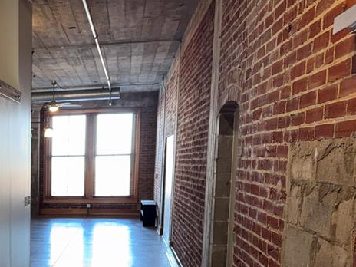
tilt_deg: -8.7
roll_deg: -0.1
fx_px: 545
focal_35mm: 53
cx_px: -18
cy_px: 235
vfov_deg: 26.7
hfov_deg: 32.6
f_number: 1.78
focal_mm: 6.76
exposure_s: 1/24
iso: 64
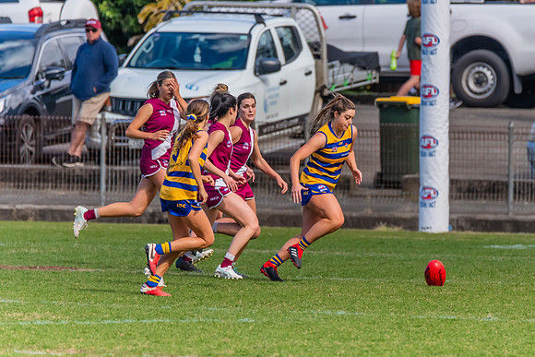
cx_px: 373
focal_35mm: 916
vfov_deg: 1.5
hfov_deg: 2.3
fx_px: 13617
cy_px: 214
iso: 800
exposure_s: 1/1600
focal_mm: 600
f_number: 6.3
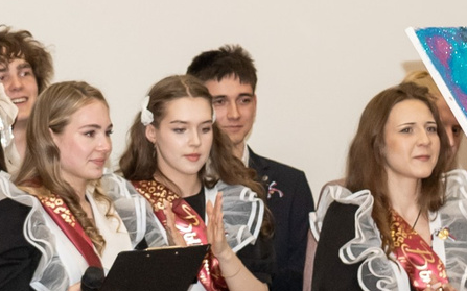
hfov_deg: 8.2
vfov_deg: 5.1
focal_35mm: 255
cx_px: 73
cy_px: 220
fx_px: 3244
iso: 500
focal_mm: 40
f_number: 2.8
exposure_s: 1/200
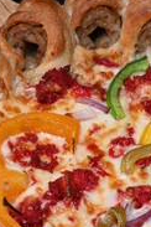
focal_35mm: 191
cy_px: 238
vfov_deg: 10.7
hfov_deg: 7.1
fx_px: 1202
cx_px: 171
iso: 100
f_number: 14
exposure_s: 1/100
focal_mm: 35
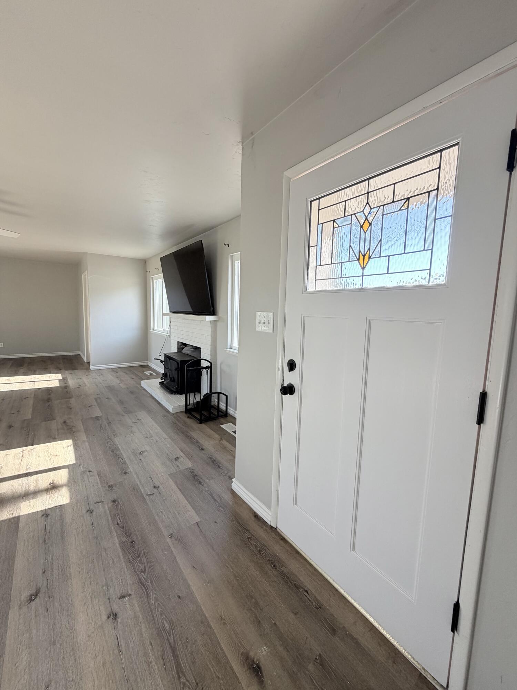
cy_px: 345
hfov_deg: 85.7
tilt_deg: -6.7
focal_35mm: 14
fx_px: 279
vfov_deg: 102.1
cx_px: 258
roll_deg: -1.6
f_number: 2.2
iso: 125
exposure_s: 1/121
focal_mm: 2.22
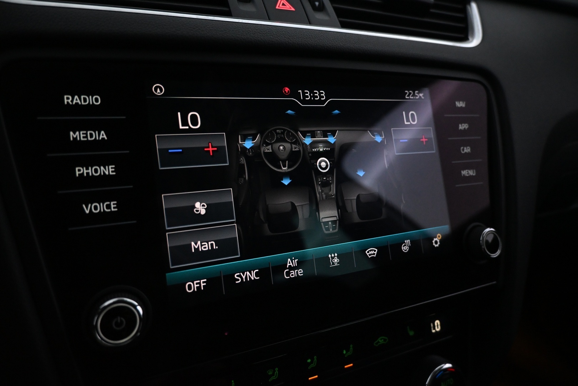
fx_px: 385
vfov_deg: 53.1
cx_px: 289
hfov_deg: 73.7
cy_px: 193
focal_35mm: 24
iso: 3200
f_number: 3.5
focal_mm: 16
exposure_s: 1/125
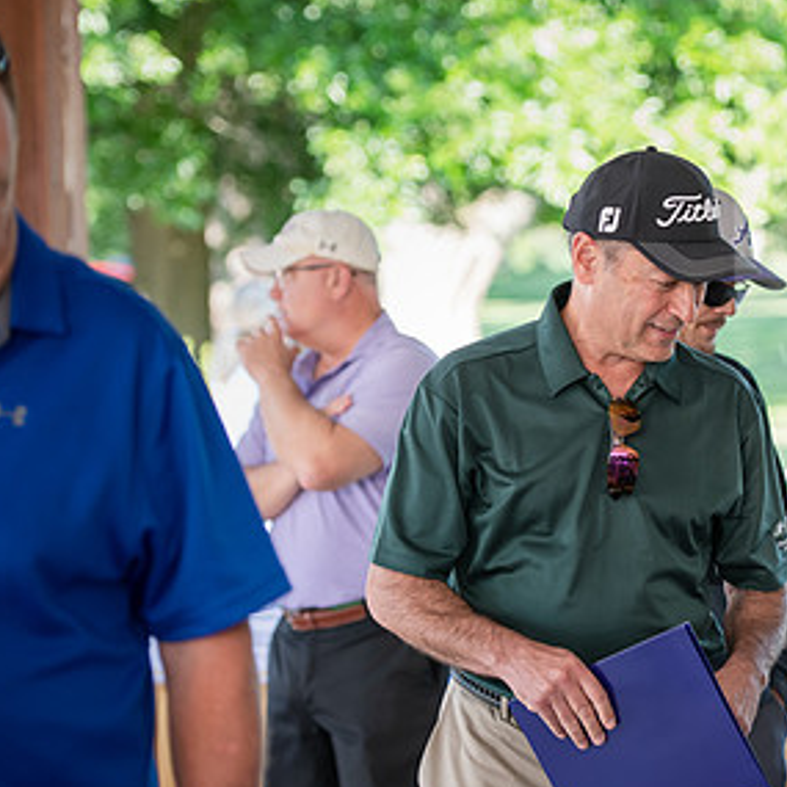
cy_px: 410
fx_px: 4090
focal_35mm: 159
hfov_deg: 10.9
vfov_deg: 11.0
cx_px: 652
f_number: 3.2
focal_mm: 92
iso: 320
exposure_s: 1/250
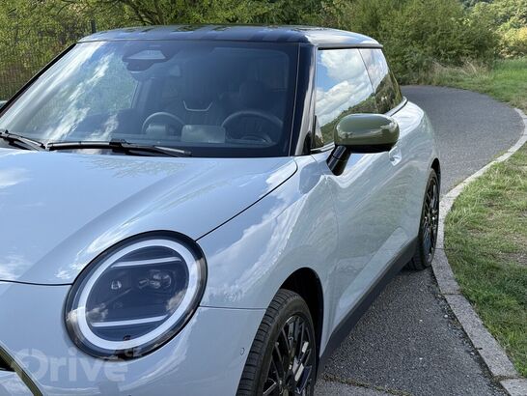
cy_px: 198
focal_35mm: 48
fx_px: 731
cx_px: 264
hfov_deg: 39.6
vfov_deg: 30.3
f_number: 1.78
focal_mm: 6.76
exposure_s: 1/1513
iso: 64
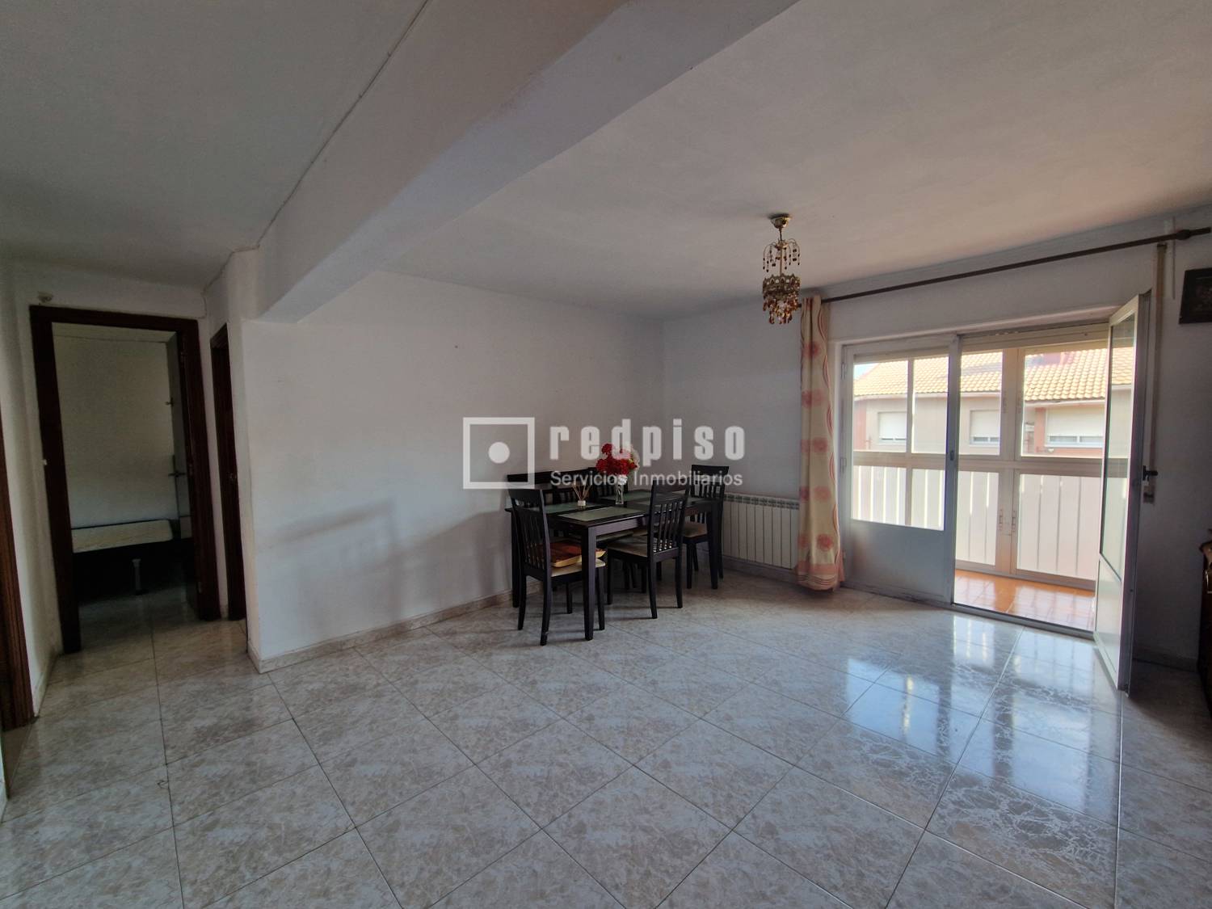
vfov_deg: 89.9
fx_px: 455
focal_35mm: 13
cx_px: 606
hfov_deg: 106.2
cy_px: 454
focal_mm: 2.2
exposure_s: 1/50
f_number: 2.2
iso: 50
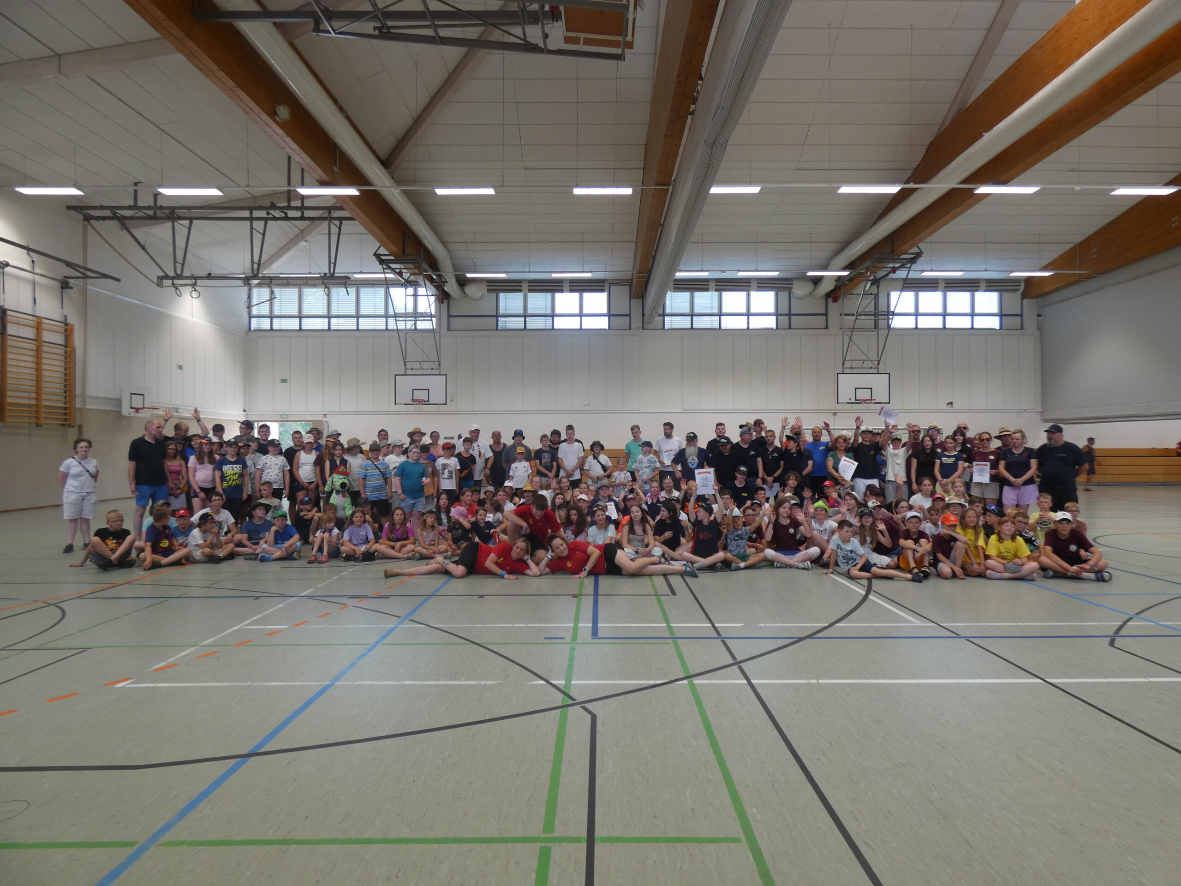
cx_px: 590
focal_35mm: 20
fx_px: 682
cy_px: 443
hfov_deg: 81.7
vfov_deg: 66.0
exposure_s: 1/80
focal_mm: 3.6
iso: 80
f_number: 2.8
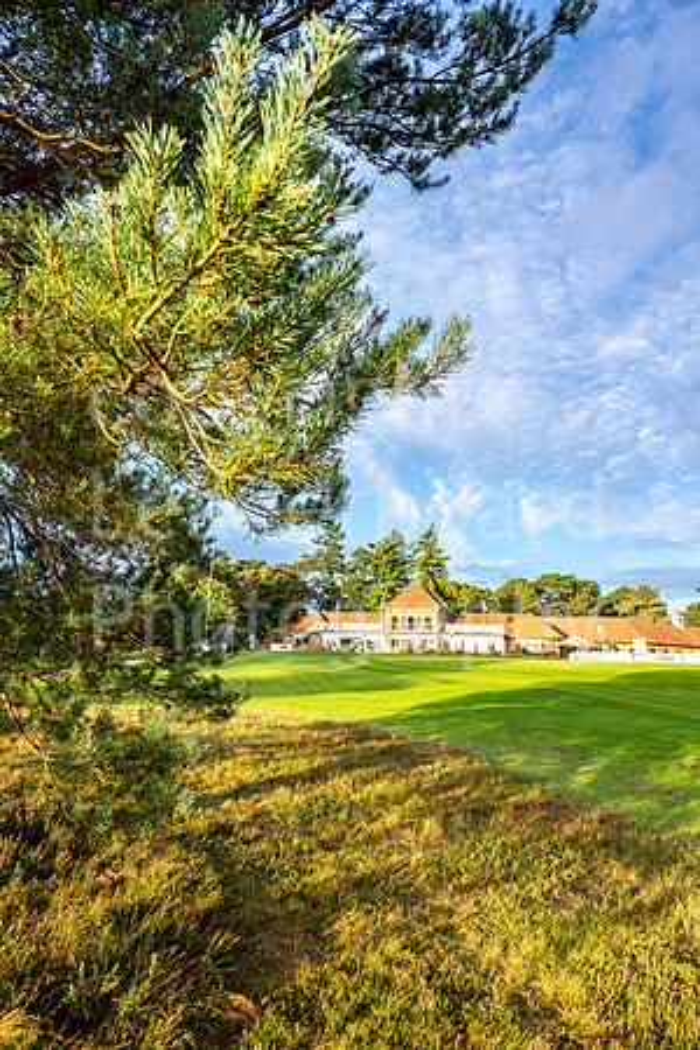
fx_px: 700
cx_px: 350
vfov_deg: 73.7
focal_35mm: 24
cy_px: 525
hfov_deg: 53.1
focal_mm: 24
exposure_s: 1/640
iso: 500
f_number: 6.3
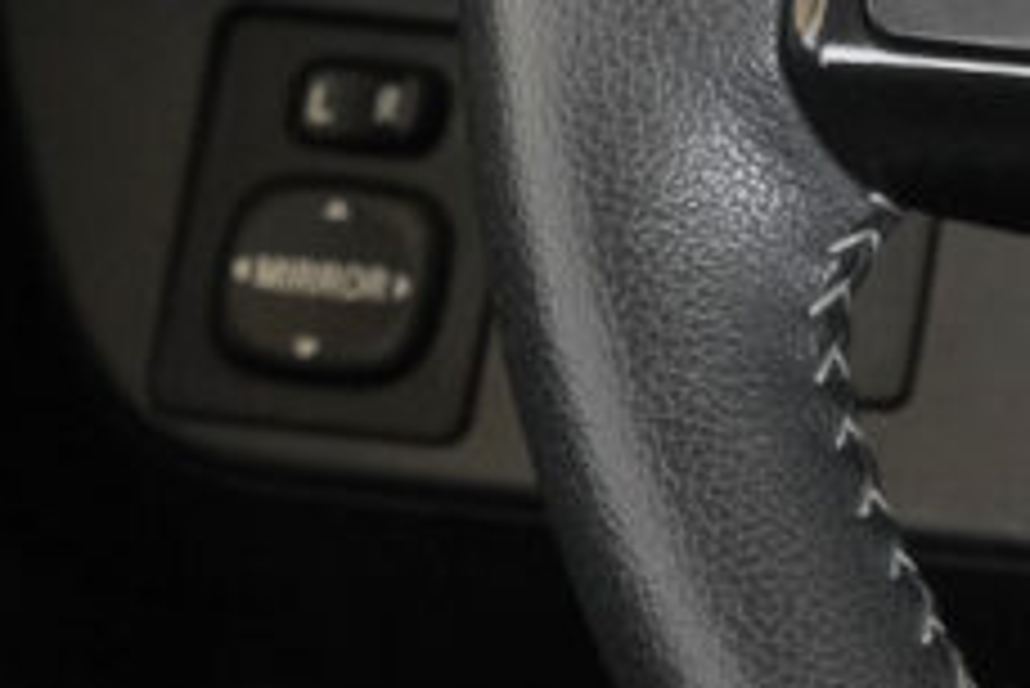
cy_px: -119
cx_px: 1750
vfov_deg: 4.5
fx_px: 8703
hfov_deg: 6.6
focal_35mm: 304
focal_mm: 45
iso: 2000
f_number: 7.1
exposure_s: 1/80
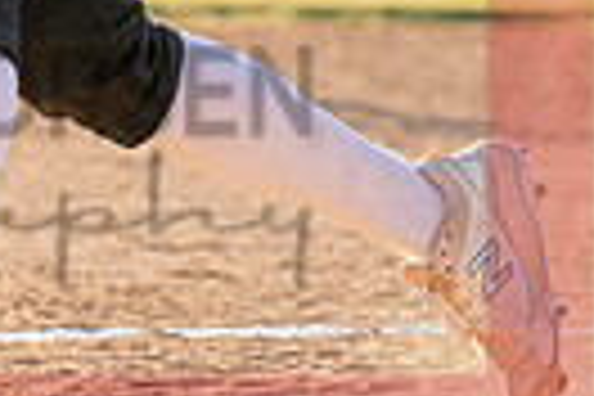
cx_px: -309
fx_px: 15740
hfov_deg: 2.2
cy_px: -671
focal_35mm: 954
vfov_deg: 1.4
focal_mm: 145
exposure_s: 1/2500
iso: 800
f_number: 4.5
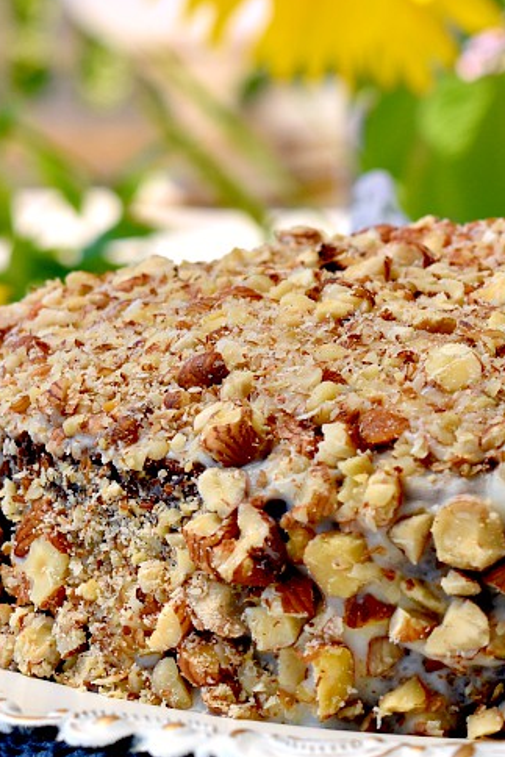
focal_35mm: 165
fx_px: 3469
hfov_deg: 8.3
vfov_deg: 12.4
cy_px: 375
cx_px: 231
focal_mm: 52
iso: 200
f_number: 9
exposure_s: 1/320
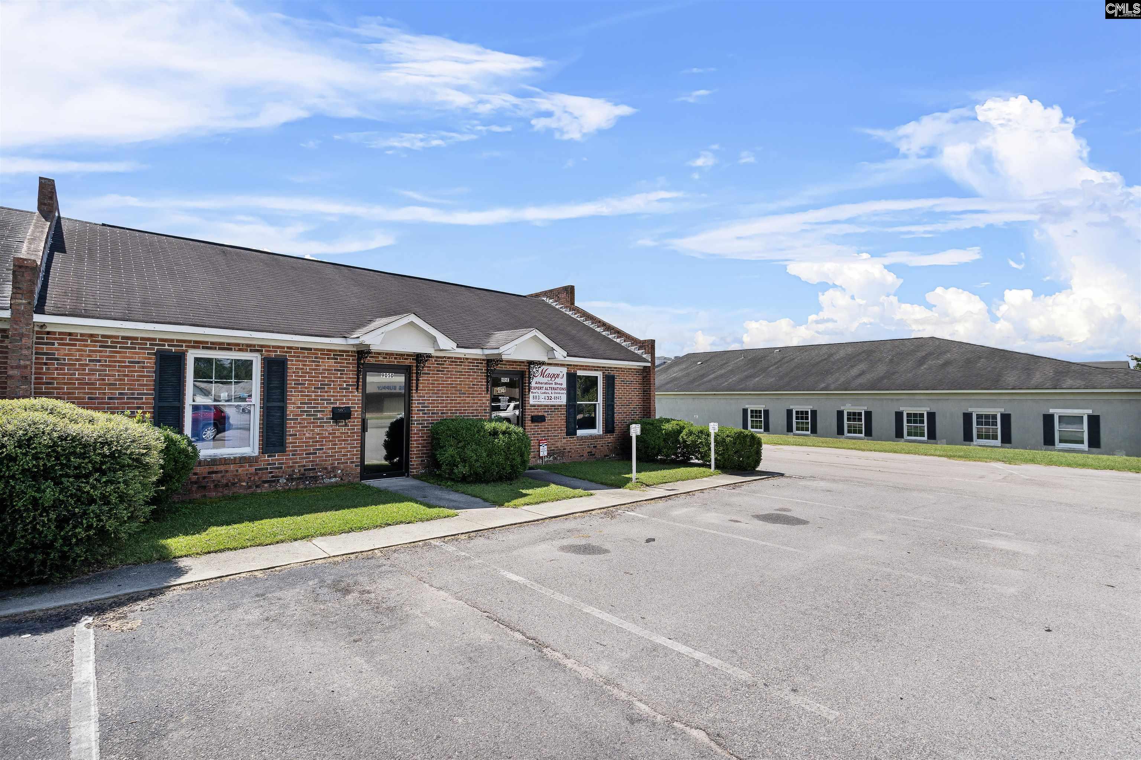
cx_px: 570
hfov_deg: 95.0
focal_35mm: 16
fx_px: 523
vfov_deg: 72.0
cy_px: 380
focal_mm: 11
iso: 200
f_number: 6.3
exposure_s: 1/640
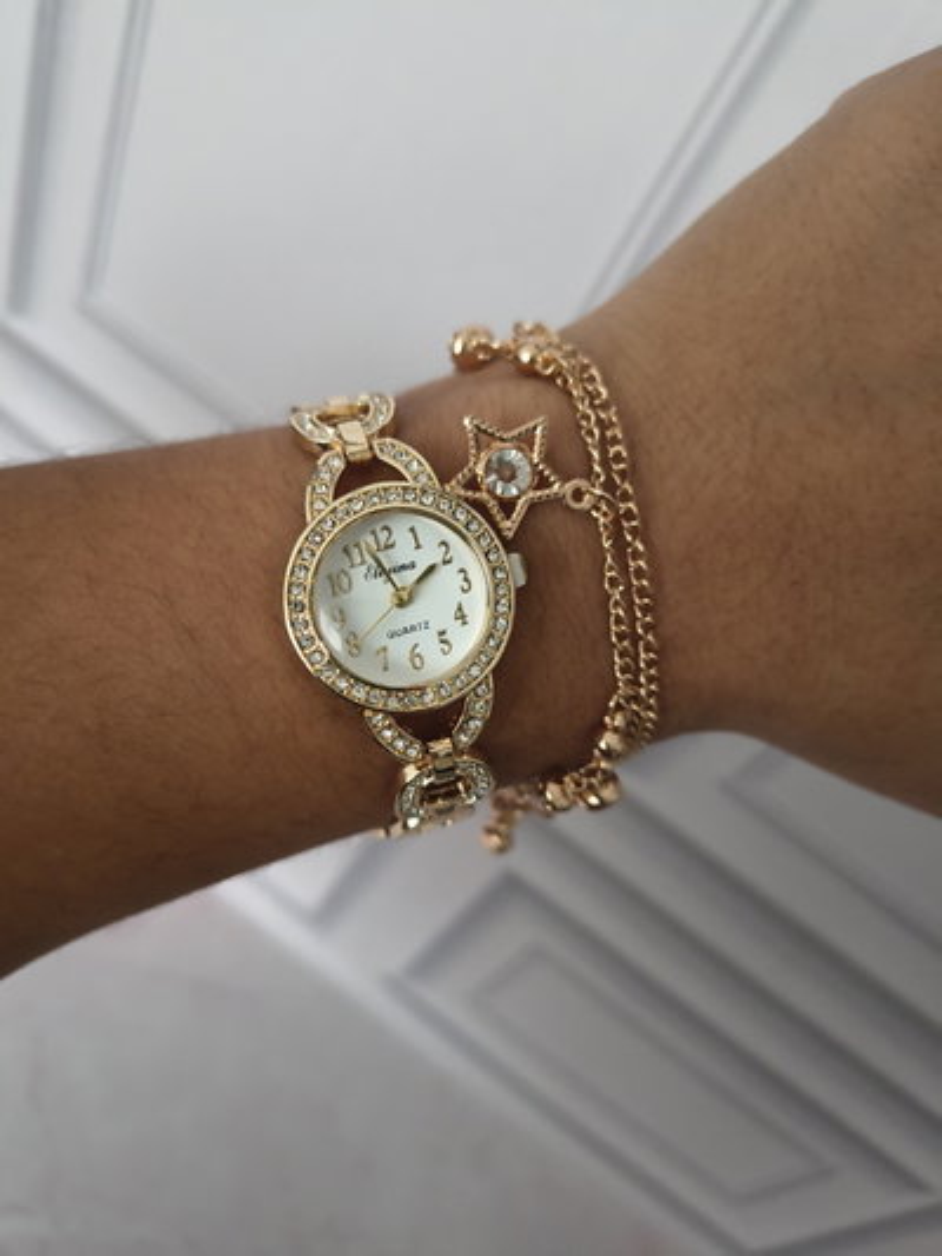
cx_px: 471
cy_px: 628
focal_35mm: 24
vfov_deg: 71.6
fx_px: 870
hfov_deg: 56.8
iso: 1177
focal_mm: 5.56
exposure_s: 1/50
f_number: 1.8
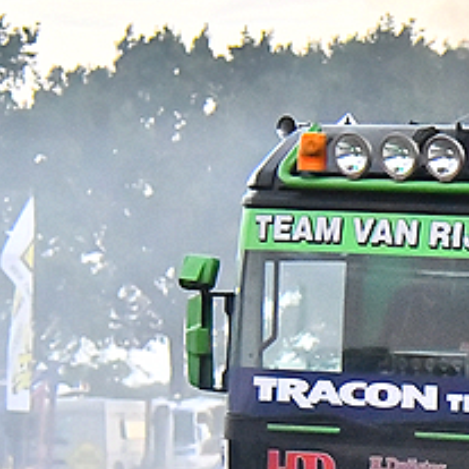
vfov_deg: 4.5
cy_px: 500
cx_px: 696
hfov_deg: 4.5
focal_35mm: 385
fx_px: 5901
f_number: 5.6
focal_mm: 78
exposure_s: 1/800
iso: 8000
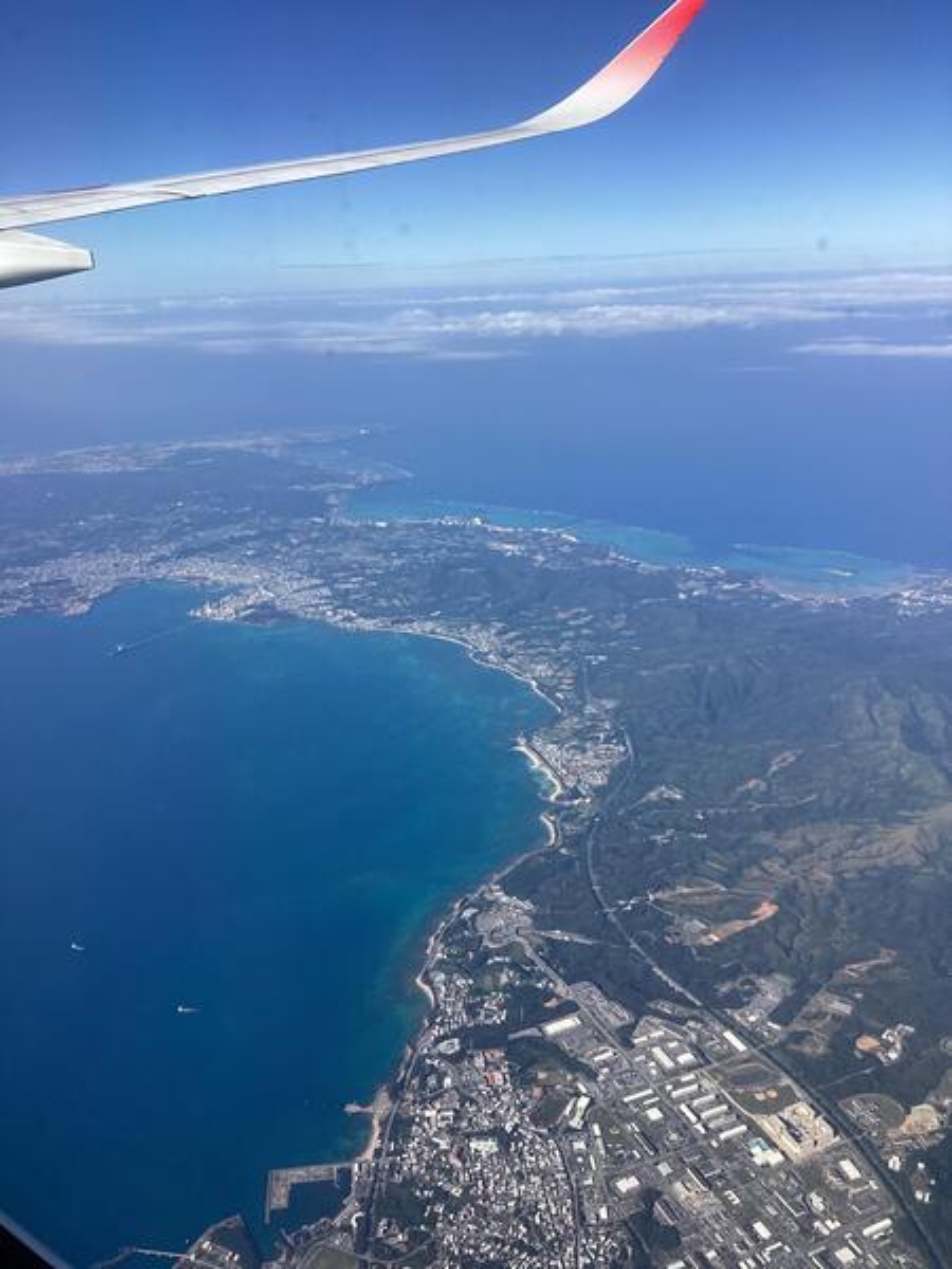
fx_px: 1137
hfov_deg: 45.4
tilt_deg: -18.8
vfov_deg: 58.4
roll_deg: +0.2
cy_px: 634
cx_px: 476
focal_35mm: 31
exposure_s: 1/1431
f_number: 2.4
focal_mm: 3.3
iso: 25
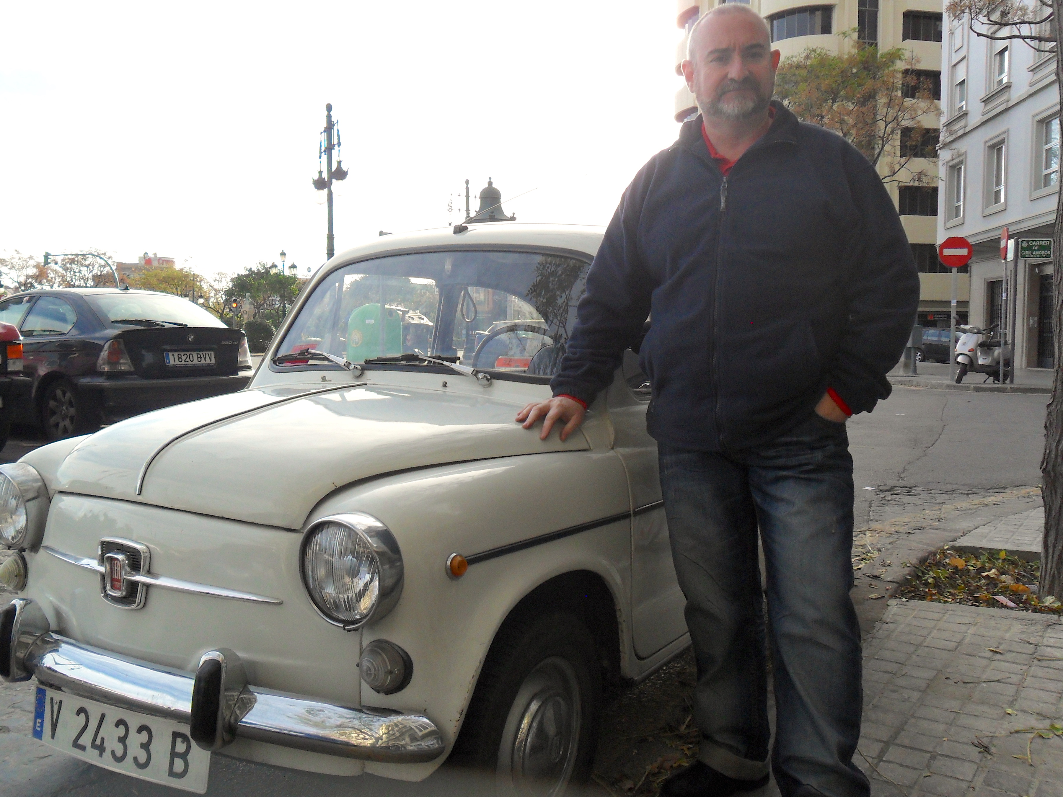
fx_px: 921
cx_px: 493
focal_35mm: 30
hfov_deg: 59.9
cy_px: 392
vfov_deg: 46.8
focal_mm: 4.9
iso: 100
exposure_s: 1/500
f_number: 3.5
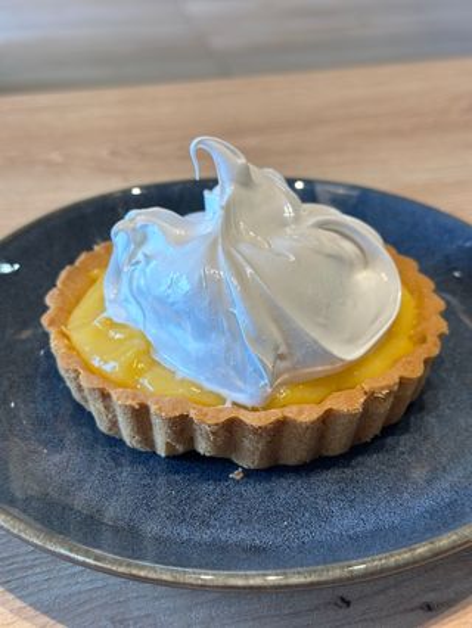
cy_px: 314
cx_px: 236
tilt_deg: -32.9
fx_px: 872
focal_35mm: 48
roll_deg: +0.4
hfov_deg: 30.3
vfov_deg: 39.6
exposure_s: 1/141
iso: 80
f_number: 1.78
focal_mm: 6.86
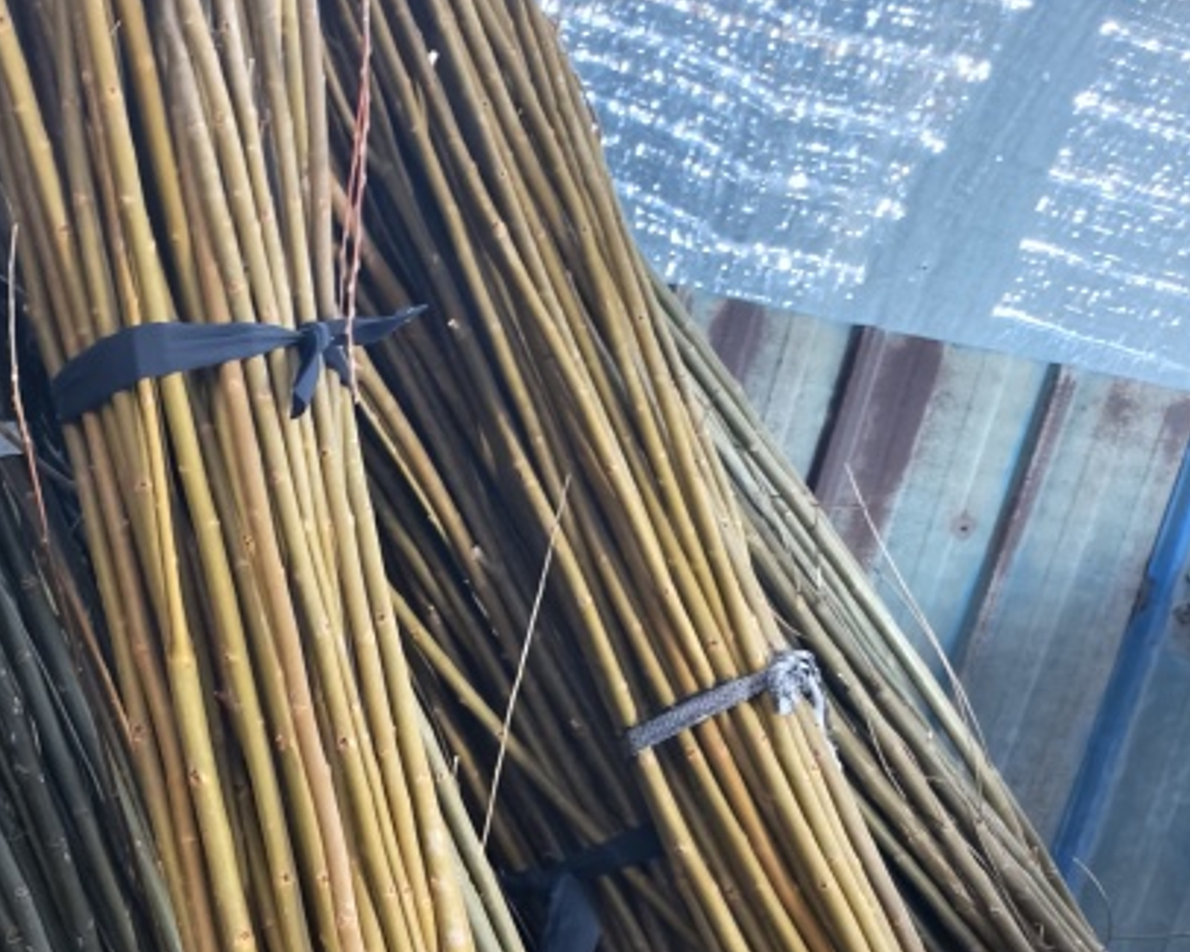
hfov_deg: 30.2
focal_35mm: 59
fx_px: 2078
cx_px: 64
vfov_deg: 22.7
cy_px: 1270
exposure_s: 1/33.3
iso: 1295
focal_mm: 5.6
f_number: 1.57
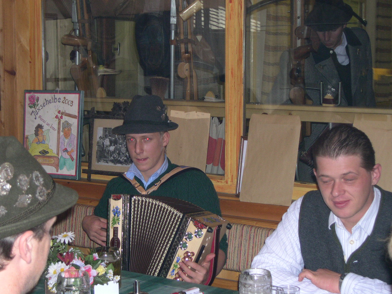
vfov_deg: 21.9
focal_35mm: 67
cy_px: 147
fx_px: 759
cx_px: 196
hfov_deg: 29.0
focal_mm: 14.2
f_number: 3.7
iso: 309
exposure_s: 1/60
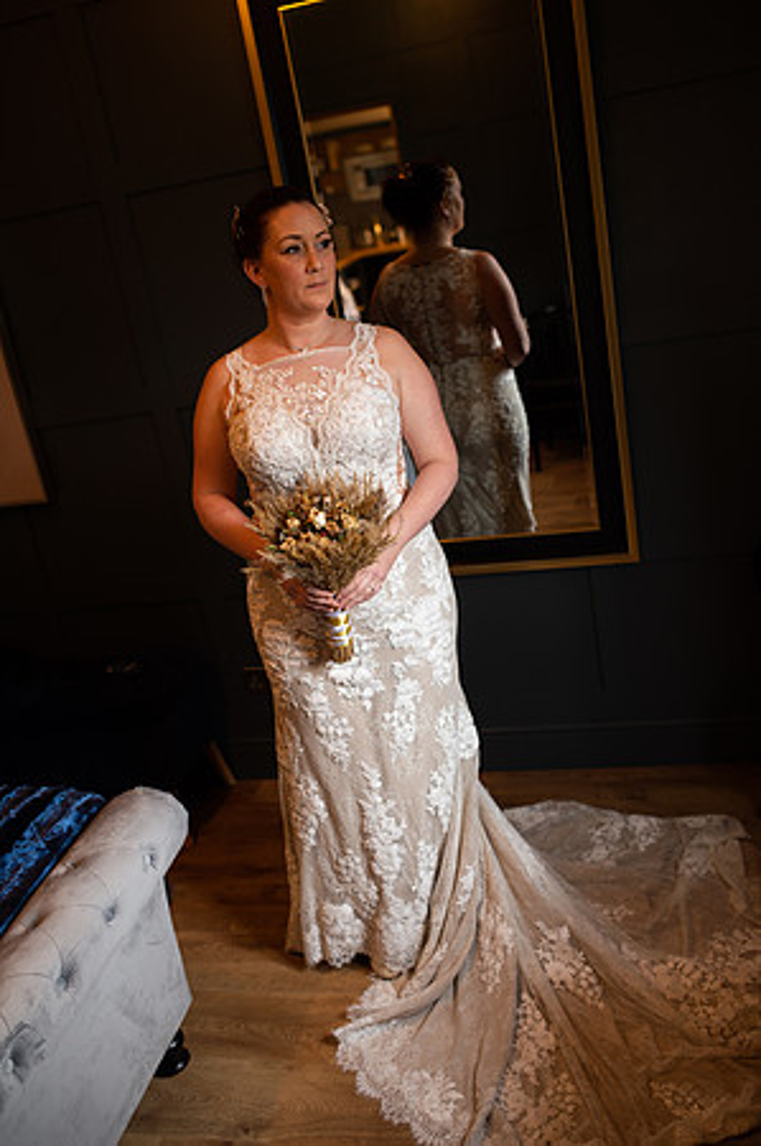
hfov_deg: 37.8
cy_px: 573
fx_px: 1112
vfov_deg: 54.5
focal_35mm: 35
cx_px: 380
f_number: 2.5
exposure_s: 1/80
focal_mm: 35
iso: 250
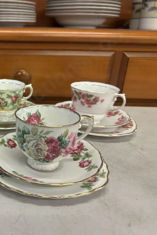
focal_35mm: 34
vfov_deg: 55.8
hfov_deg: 35.7
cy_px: 119
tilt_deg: -21.7
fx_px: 223
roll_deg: -0.6
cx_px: 5
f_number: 1.78
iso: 200
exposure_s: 1/100
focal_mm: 6.86
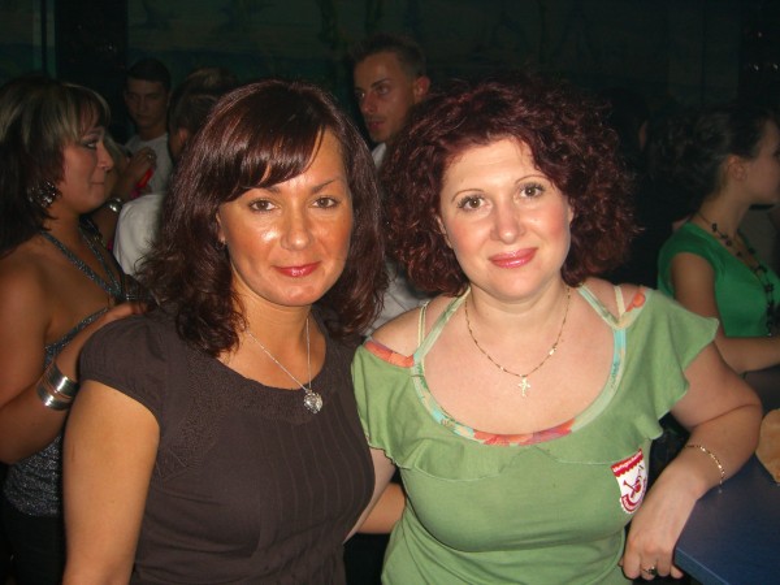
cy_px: 292
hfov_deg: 49.0
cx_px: 390
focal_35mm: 38
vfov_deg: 37.7
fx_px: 856
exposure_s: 1/60
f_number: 2.8
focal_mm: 7.9
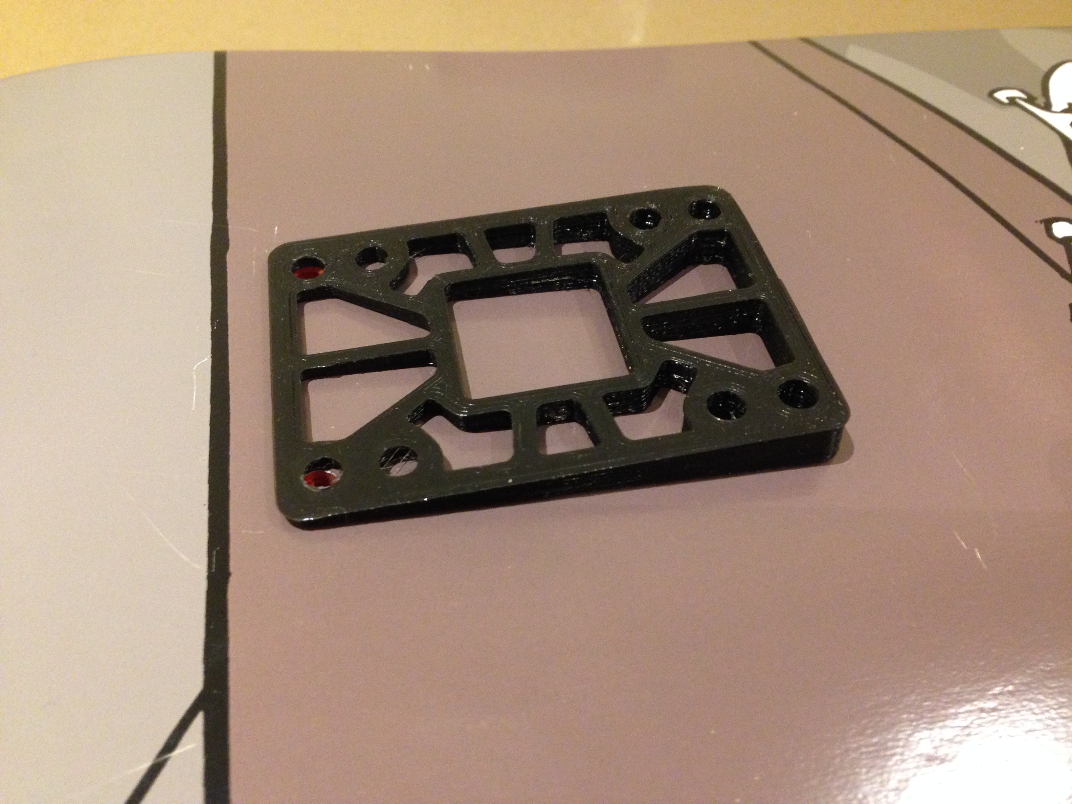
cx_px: 536
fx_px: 1022
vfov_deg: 42.9
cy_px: 402
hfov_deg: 55.4
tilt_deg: -49.9
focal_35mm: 33
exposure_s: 1/20
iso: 400
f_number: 2.4
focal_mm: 4.12
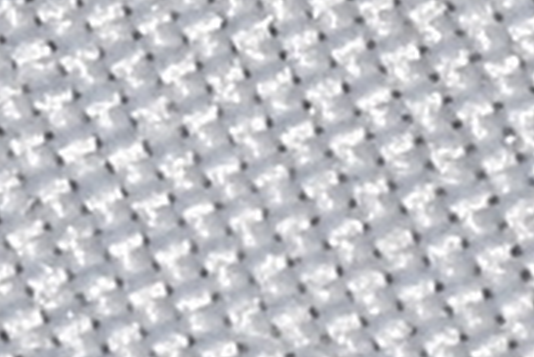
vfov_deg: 1.2
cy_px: 590
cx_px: -567
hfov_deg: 1.8
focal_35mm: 1171
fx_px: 17384
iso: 100
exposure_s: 1/160
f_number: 13
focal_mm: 140
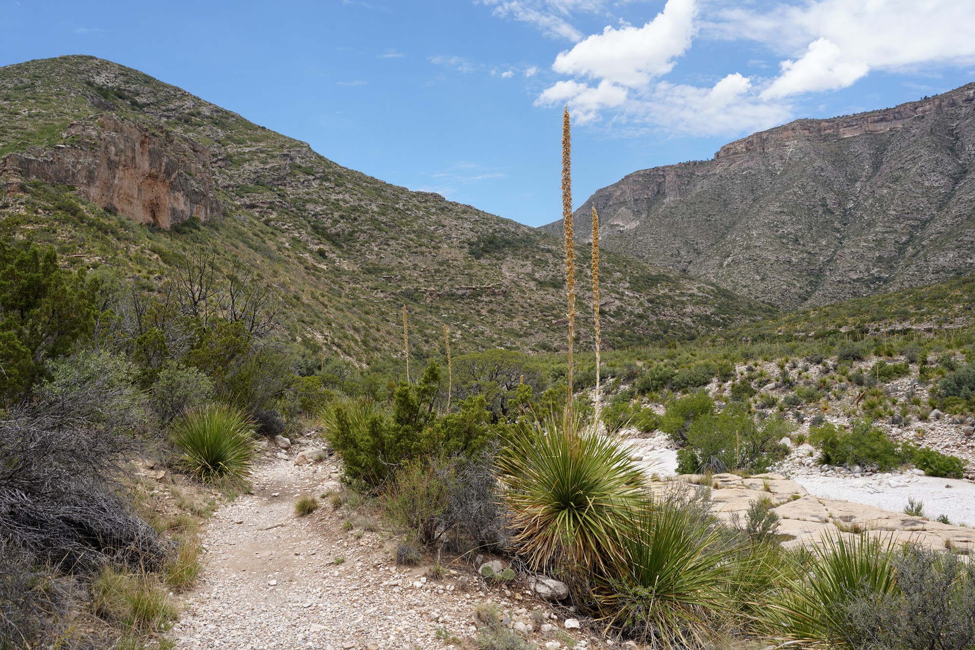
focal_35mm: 31
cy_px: 325
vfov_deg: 42.3
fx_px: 840
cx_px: 488
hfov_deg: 60.3
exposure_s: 1/100
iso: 100
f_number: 13
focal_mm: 31
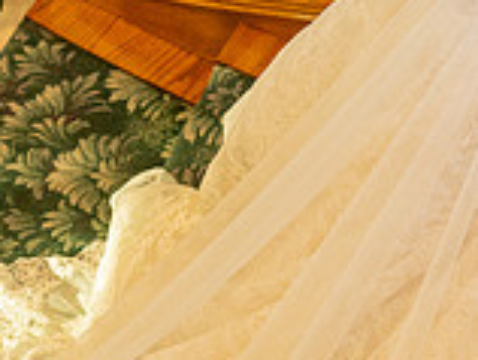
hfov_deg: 9.7
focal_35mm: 201
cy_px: -101
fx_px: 2780
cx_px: 523
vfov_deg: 7.3
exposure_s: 1/200
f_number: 4
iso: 1250
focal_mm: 57
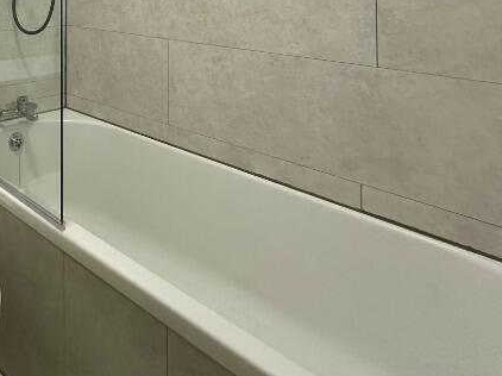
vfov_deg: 35.8
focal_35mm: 34
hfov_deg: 47.6
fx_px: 493
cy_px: -35
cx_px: 36
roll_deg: +0.5
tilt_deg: +1.0
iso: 160
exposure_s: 1/50
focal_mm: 2.22
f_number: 2.2
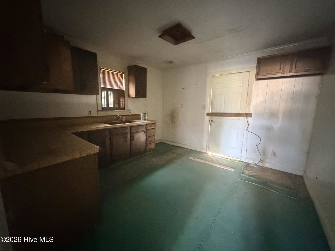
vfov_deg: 85.7
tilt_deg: -7.4
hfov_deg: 102.1
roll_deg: -0.7
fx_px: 135
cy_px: 126
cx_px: 168
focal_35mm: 14
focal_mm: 2.22
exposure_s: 1/40
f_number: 2.2
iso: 1600
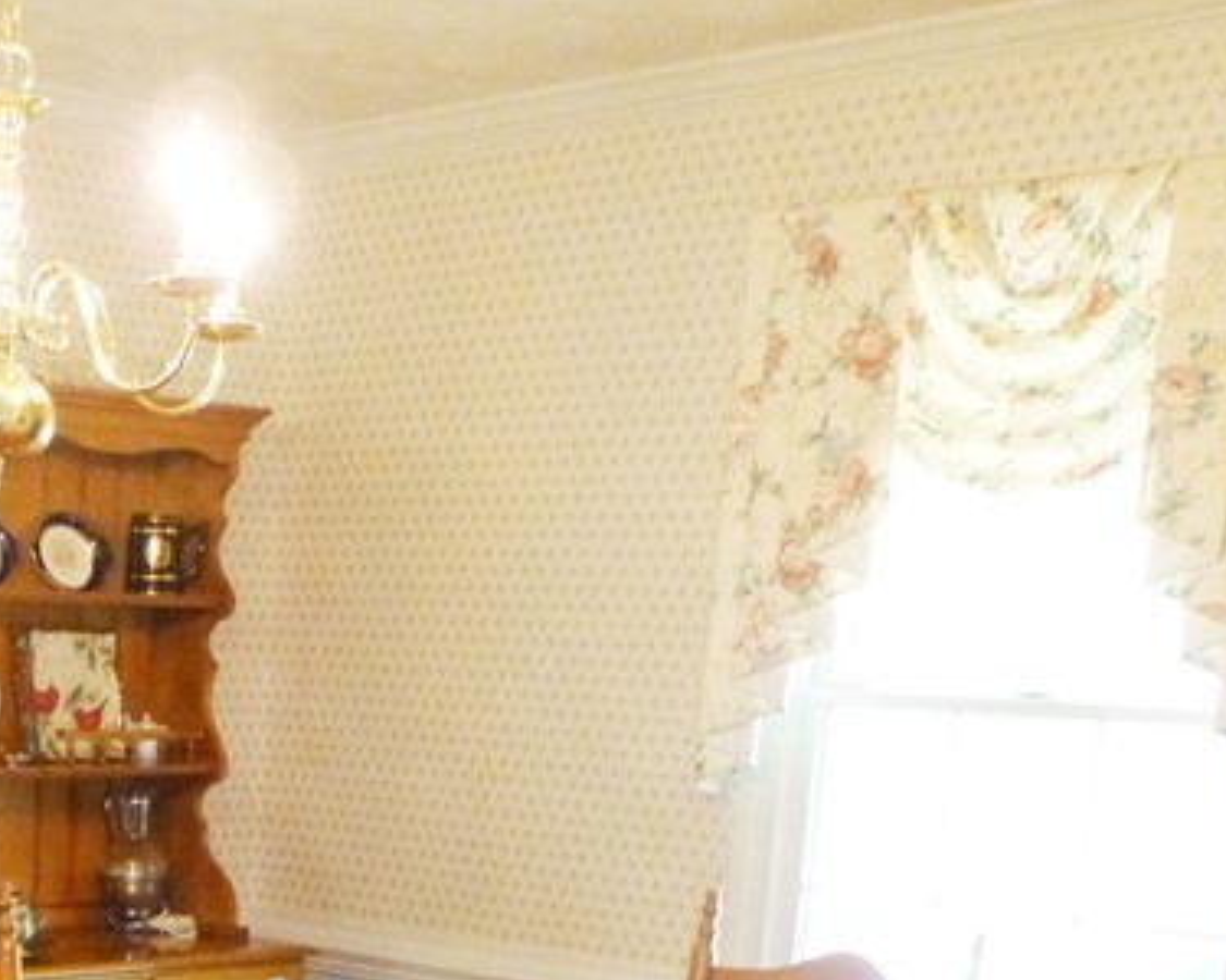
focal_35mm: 64
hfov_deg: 27.5
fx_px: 2322
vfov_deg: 22.3
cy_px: 1117
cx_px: -52
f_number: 3.3
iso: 640
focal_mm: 4.3
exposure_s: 1/60
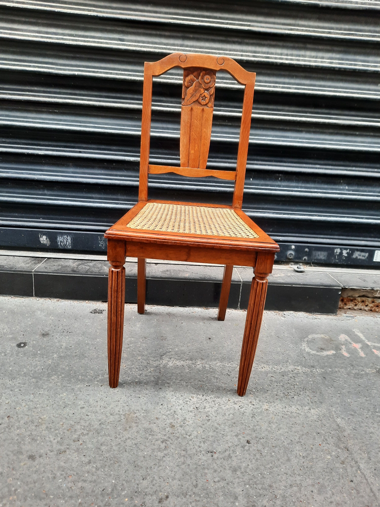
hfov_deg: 54.9
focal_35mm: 25
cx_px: 190
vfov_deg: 69.4
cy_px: 254
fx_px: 366
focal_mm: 4.6
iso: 80
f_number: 2
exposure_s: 1/50
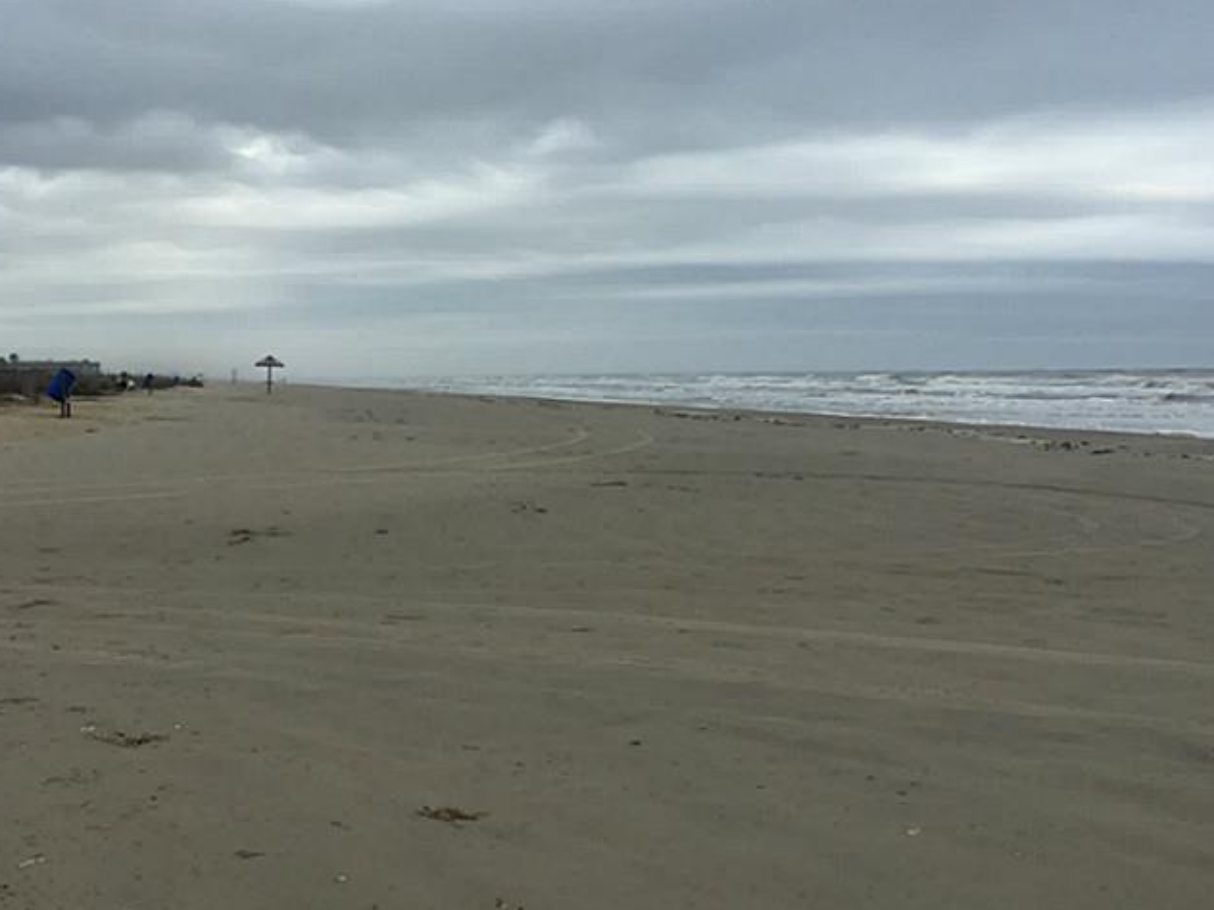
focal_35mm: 47
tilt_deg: +3.3
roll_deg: -0.4
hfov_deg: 40.1
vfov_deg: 30.7
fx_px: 1648
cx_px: 434
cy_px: 330
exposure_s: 1/1647
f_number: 2.2
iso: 32
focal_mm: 4.15
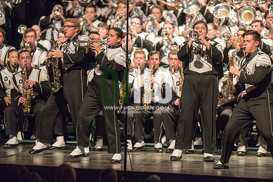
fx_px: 2275
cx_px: 136
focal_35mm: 300
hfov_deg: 6.9
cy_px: 91
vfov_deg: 4.6
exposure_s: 1/500
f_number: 2.8
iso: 4000
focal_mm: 300
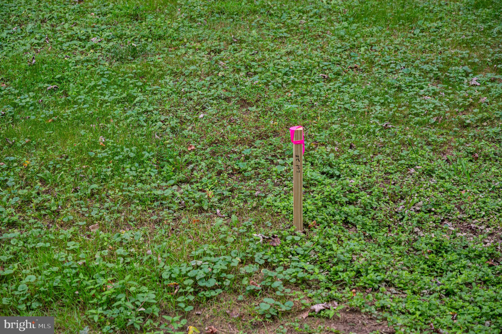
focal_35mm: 70
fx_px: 975
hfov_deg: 28.9
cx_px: 251
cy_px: 167
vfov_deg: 19.4
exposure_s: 1/160
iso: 1000
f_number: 6.3
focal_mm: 70
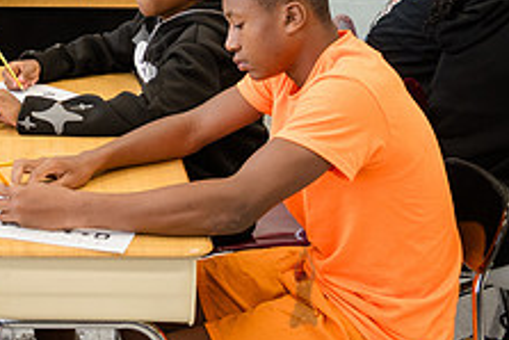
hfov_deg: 20.6
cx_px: -62
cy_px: -96
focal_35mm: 94
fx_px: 1330
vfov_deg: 14.0
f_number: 3.5
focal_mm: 32
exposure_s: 1/160
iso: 1250
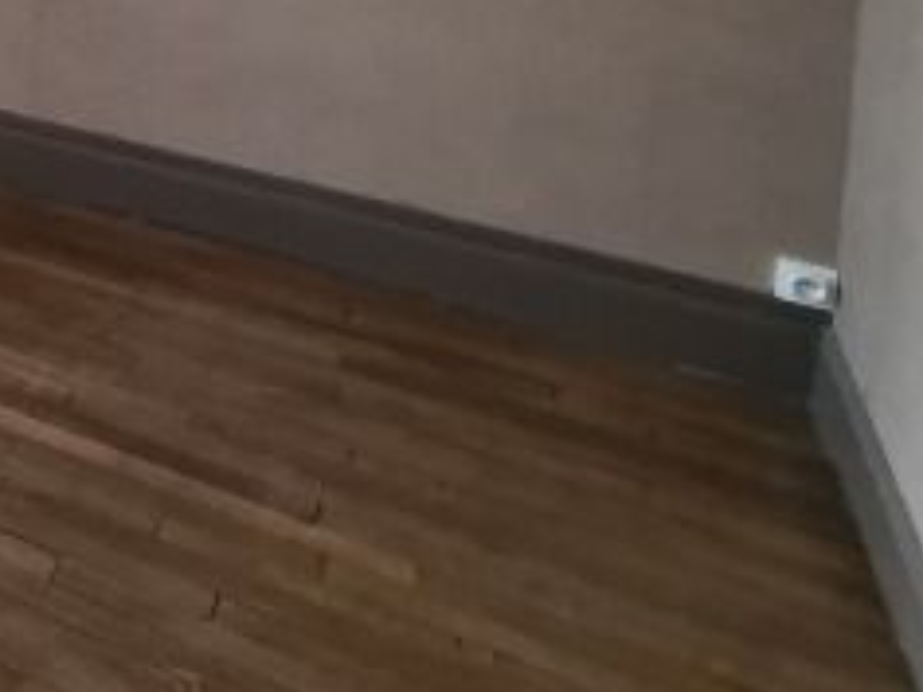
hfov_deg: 25.9
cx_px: -571
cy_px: -285
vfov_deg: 26.1
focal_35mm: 44
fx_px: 1173
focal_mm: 2.2
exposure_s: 1/50
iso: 400
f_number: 2.2
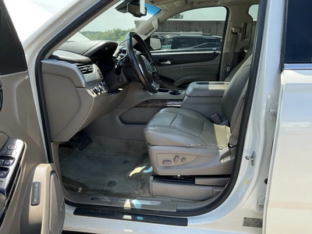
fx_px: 252
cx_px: 156
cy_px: 117
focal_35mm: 28
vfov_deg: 49.7
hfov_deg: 63.4
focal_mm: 3
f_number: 1.8
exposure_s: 1/351
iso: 25
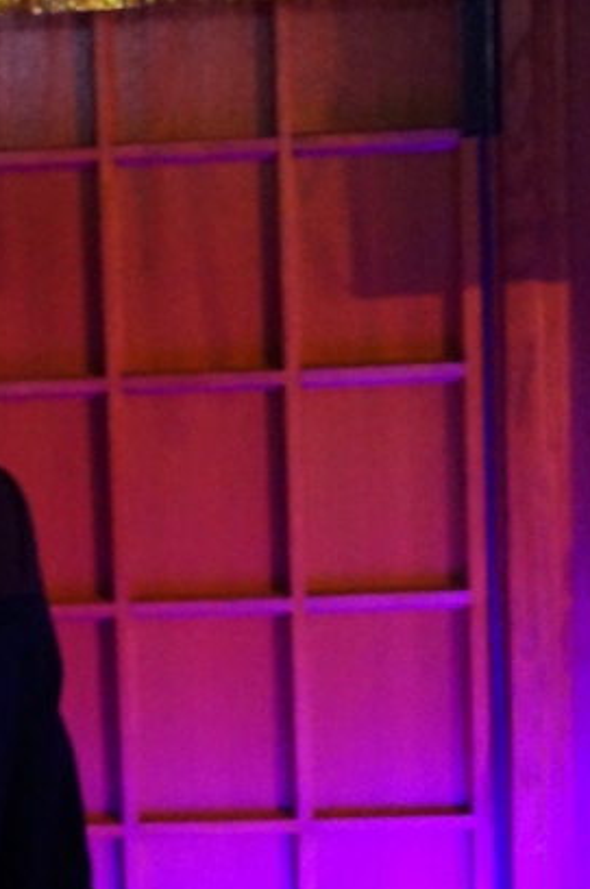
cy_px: 747
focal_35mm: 106
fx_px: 2612
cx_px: -14
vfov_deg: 19.1
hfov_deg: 12.7
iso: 3200
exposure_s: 1/30
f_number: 2
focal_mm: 24
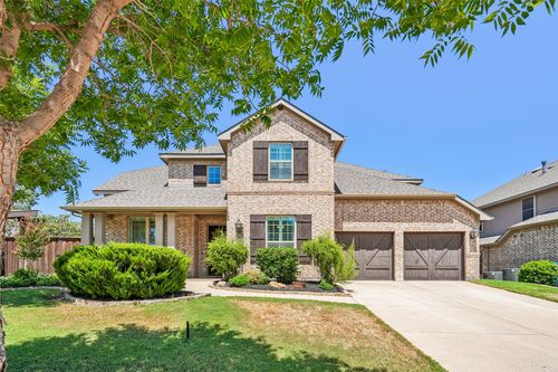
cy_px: 186
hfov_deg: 90.0
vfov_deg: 67.3
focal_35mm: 18
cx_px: 279
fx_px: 279
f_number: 8
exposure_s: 1/250
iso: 100
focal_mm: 18
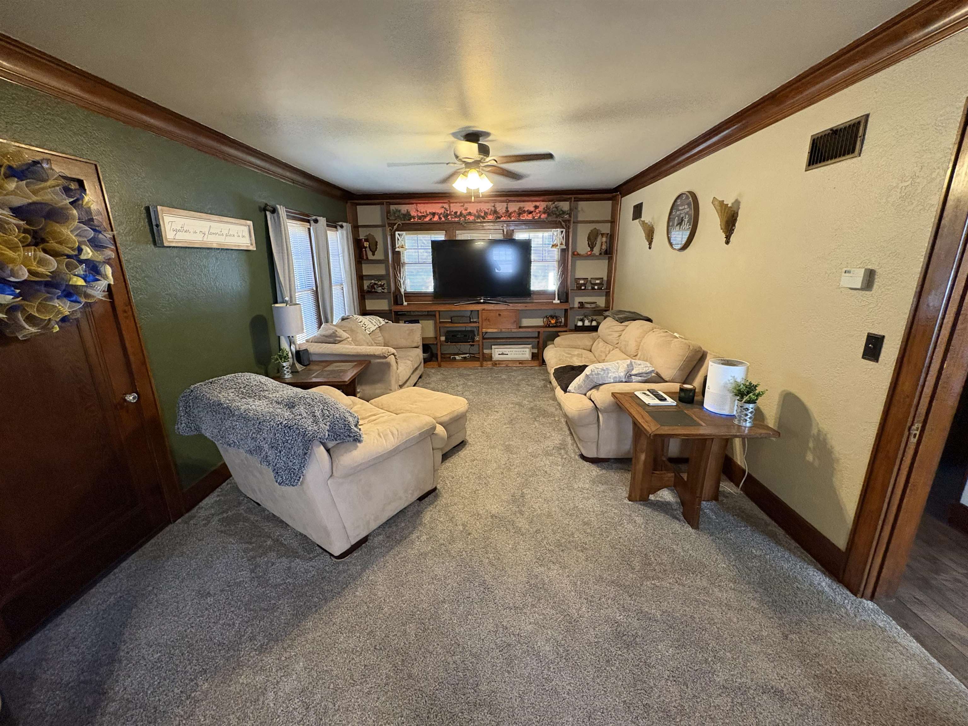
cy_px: 363
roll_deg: +1.0
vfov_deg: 85.7
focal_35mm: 14
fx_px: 391
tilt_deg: -14.5
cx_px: 484
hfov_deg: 102.1
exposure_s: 1/60
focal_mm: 2.22
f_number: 2.2
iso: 800
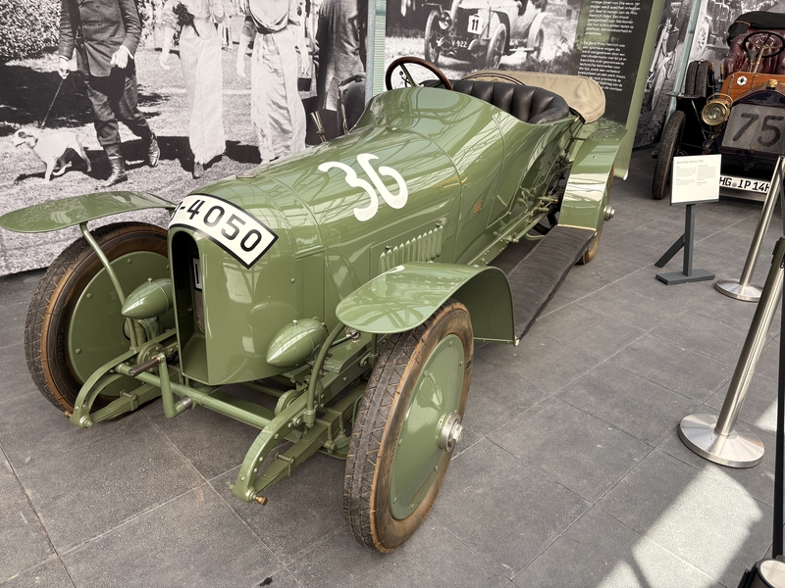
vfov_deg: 53.1
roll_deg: -2.9
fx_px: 590
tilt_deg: -24.7
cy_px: 294
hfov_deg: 67.3
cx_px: 392
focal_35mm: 26
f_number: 1.6
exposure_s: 1/325
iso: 40
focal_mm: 5.96
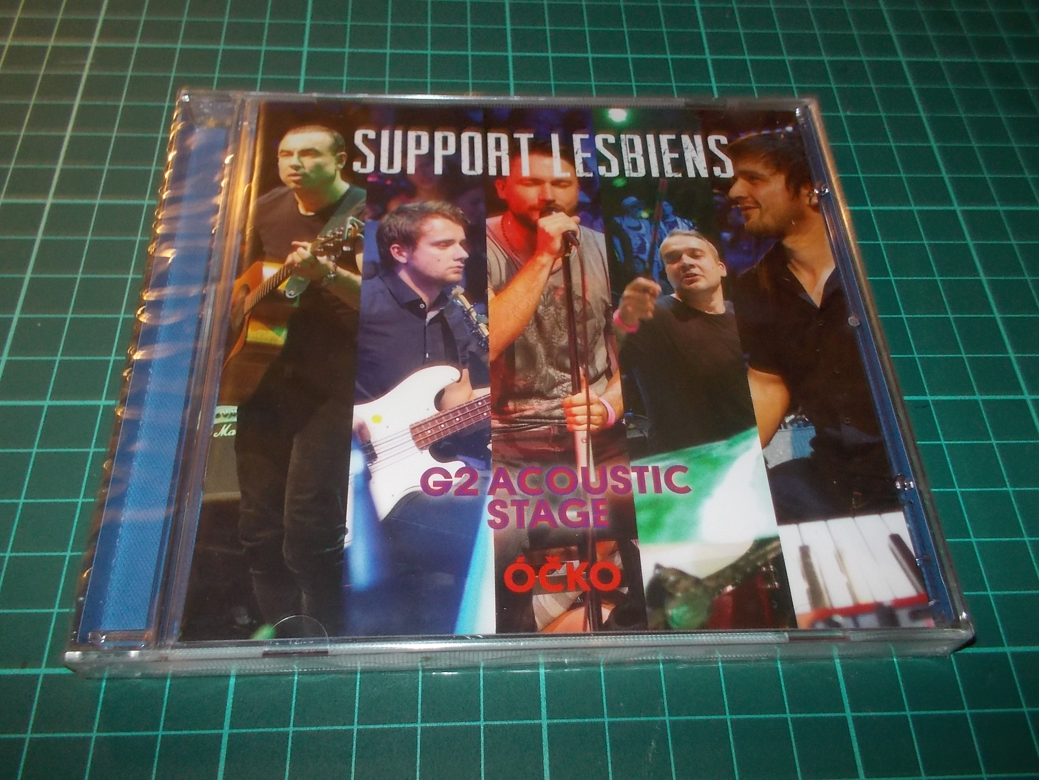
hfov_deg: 61.7
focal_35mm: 29
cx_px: 520
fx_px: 870
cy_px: 390
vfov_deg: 48.2
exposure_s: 1/30
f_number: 3.3
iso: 200
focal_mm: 4.1
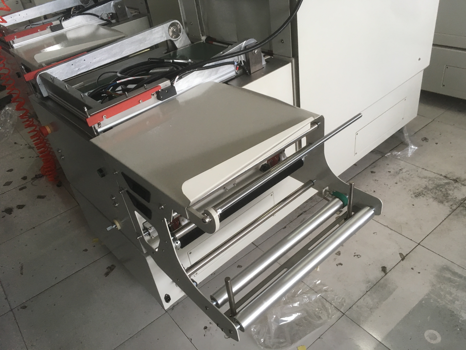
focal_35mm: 29
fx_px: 390
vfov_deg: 48.2
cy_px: 175
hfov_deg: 61.7
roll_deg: +8.9
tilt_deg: -33.4
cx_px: 233
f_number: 2.2
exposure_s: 1/33
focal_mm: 4.15
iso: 64
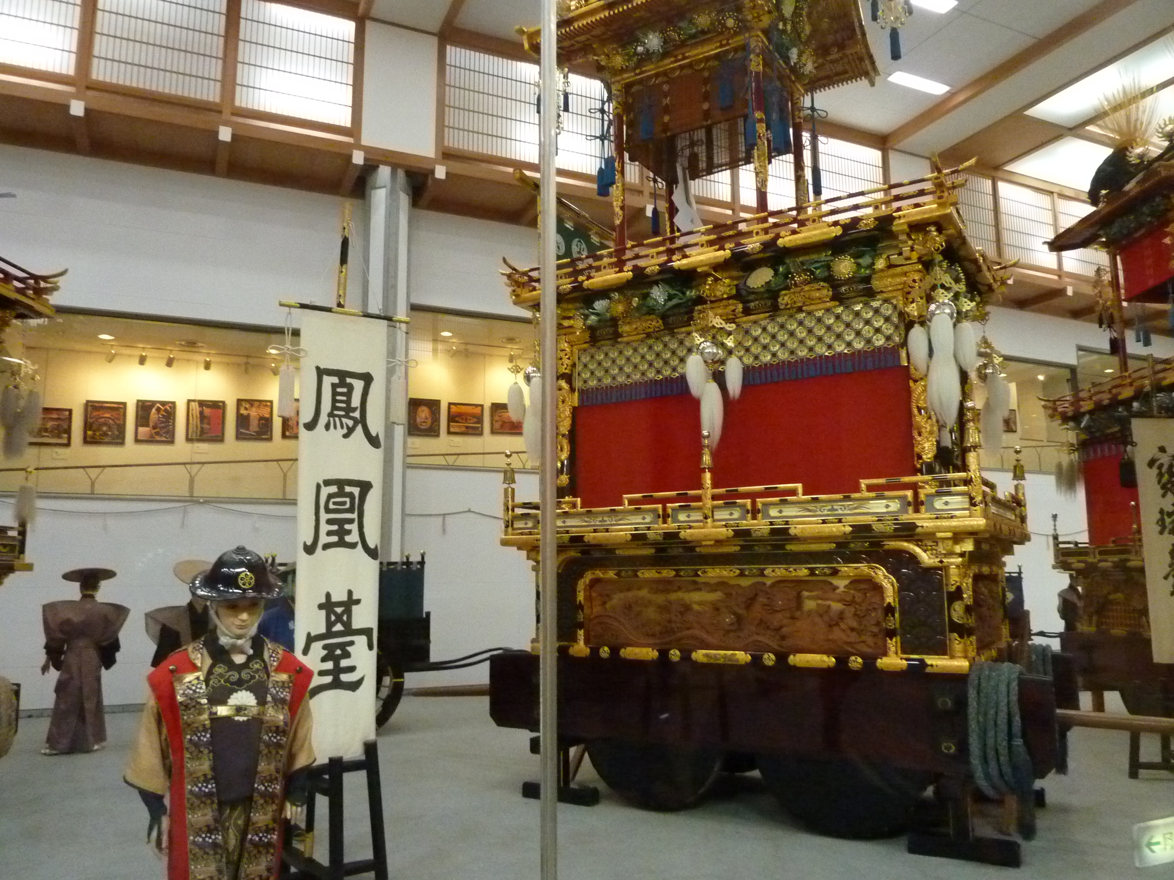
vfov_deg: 54.9
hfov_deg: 69.4
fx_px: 848
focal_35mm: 25
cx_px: 587
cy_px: 440
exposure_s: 1/15
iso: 800
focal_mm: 4.1
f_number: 3.3
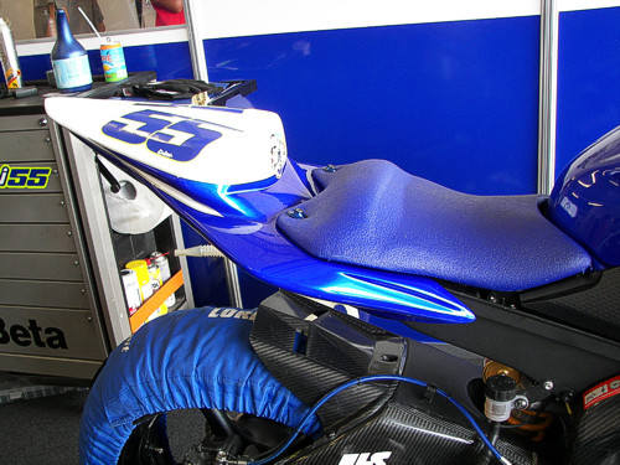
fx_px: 734
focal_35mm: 41
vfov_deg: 35.1
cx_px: 310
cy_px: 232
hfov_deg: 45.8
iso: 64
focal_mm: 6.8
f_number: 2.8
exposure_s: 1/30
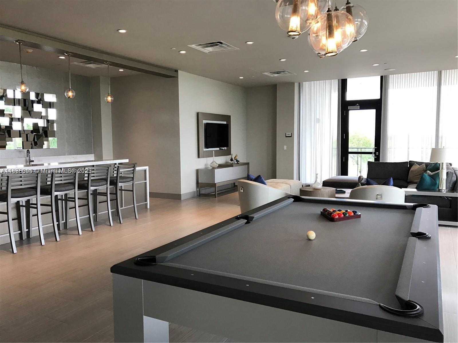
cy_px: 172
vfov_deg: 49.7
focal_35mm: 28
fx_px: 370
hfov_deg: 63.4
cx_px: 229
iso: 25
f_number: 1.8
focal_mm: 3.99
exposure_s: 1/40
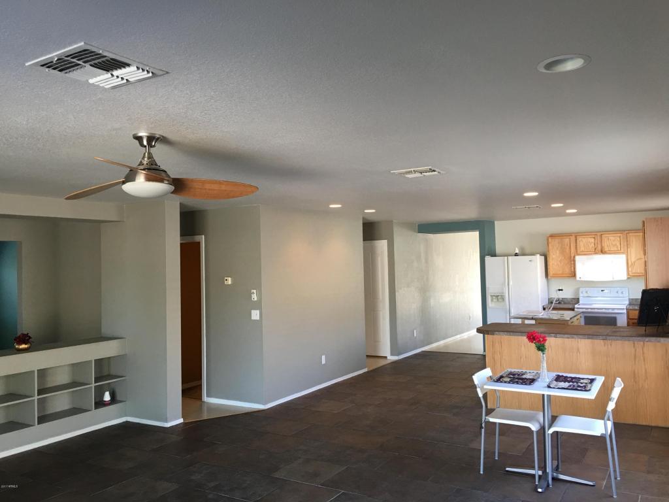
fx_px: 560
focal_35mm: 29
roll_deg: +1.6
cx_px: 334
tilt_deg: +1.7
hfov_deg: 61.7
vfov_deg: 48.2
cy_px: 251
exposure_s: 1/15
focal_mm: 4.15
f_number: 2.2
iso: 32
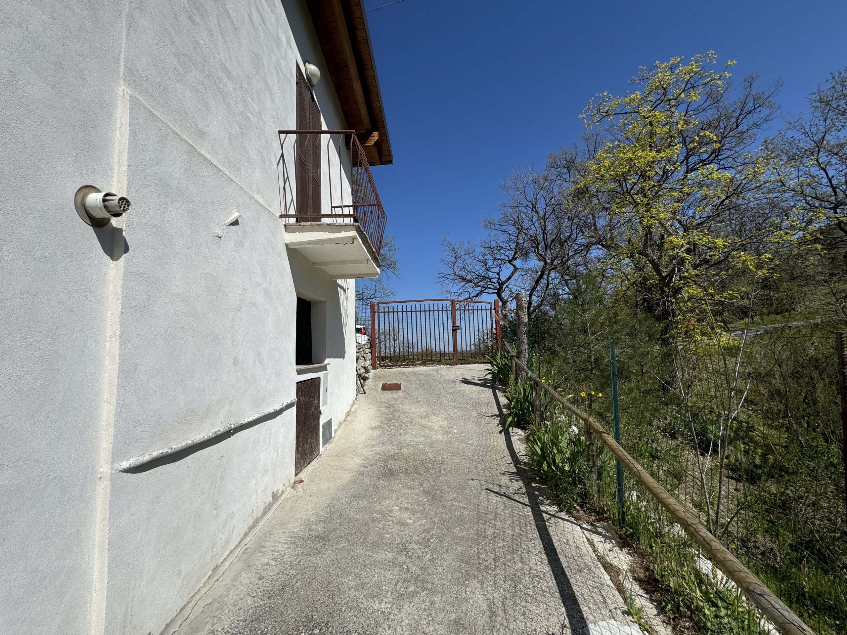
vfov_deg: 85.7
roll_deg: +2.9
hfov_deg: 102.1
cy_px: 318
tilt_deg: +4.8
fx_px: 343
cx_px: 424
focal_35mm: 14
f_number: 2.2
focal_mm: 2.22
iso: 50
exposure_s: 1/3546
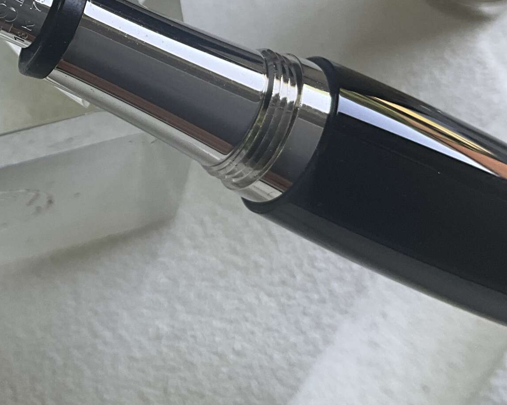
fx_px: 945
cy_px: 8
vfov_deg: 23.3
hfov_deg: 28.9
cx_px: 60
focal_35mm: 63
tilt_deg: -63.3
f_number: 1.8
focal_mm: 3
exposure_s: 1/122
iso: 40
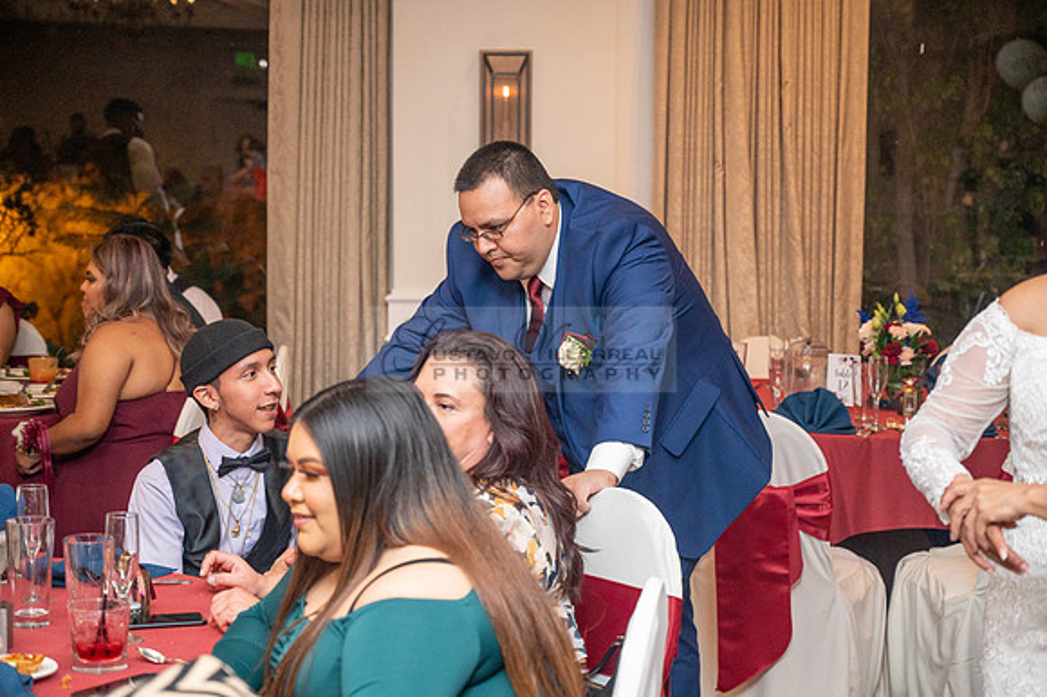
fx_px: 2035
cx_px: 524
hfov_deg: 28.9
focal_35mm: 70
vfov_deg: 19.4
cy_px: 348
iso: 2500
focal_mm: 70
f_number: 4
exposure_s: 1/200
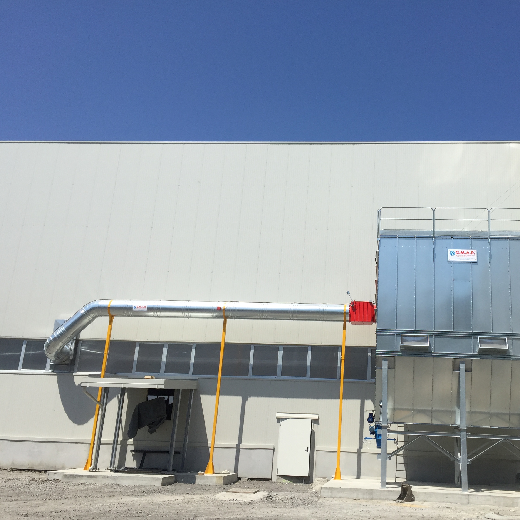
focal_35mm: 35
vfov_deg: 47.2
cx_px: 342
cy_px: 263
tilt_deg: +15.2
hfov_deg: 46.6
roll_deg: -3.1
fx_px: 595
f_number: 2.2
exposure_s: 1/3597
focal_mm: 4.15
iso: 32
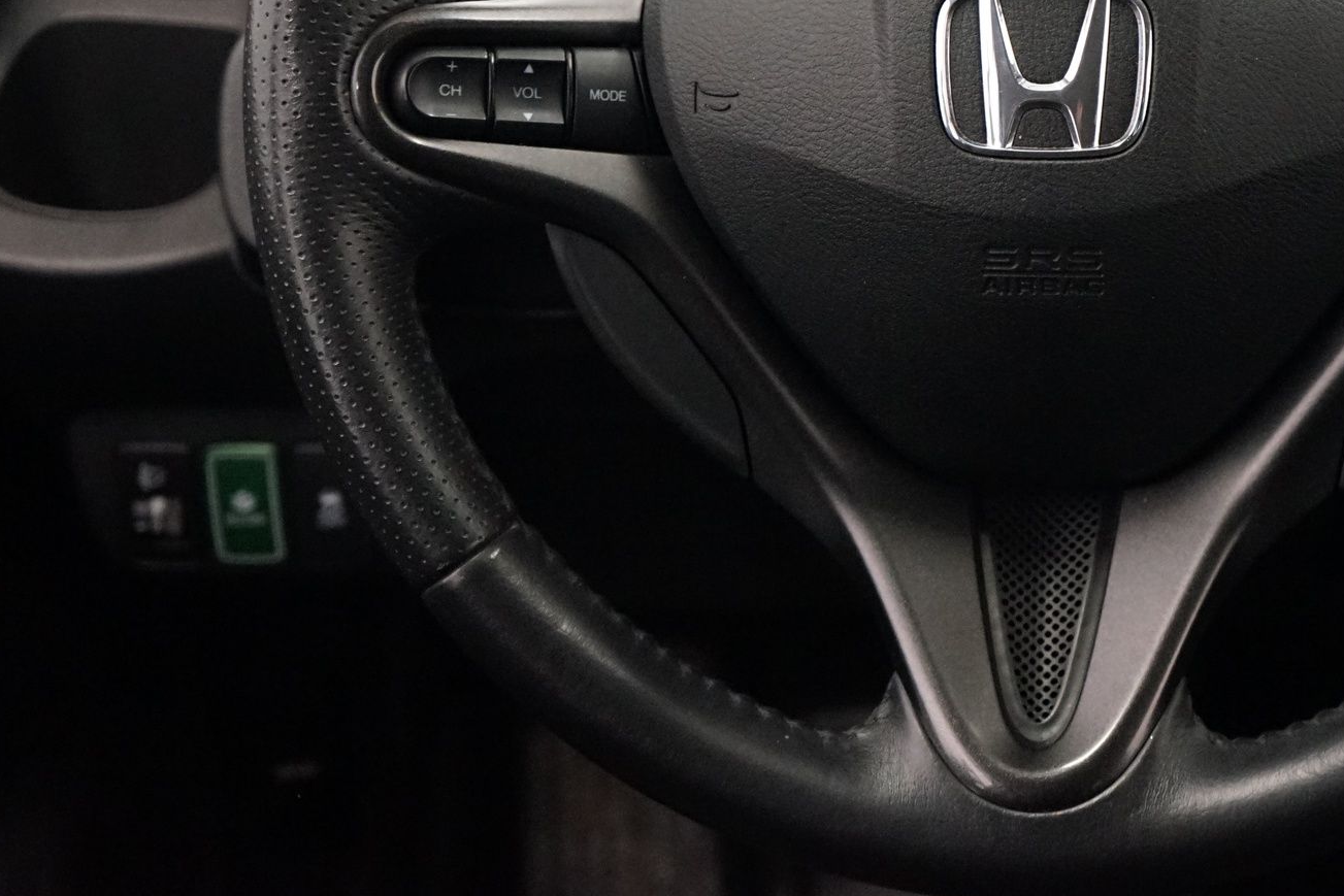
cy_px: 64
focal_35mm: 71
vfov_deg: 18.8
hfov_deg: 27.9
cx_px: 1063
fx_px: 2651
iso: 5000
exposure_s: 1/160
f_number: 4
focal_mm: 37
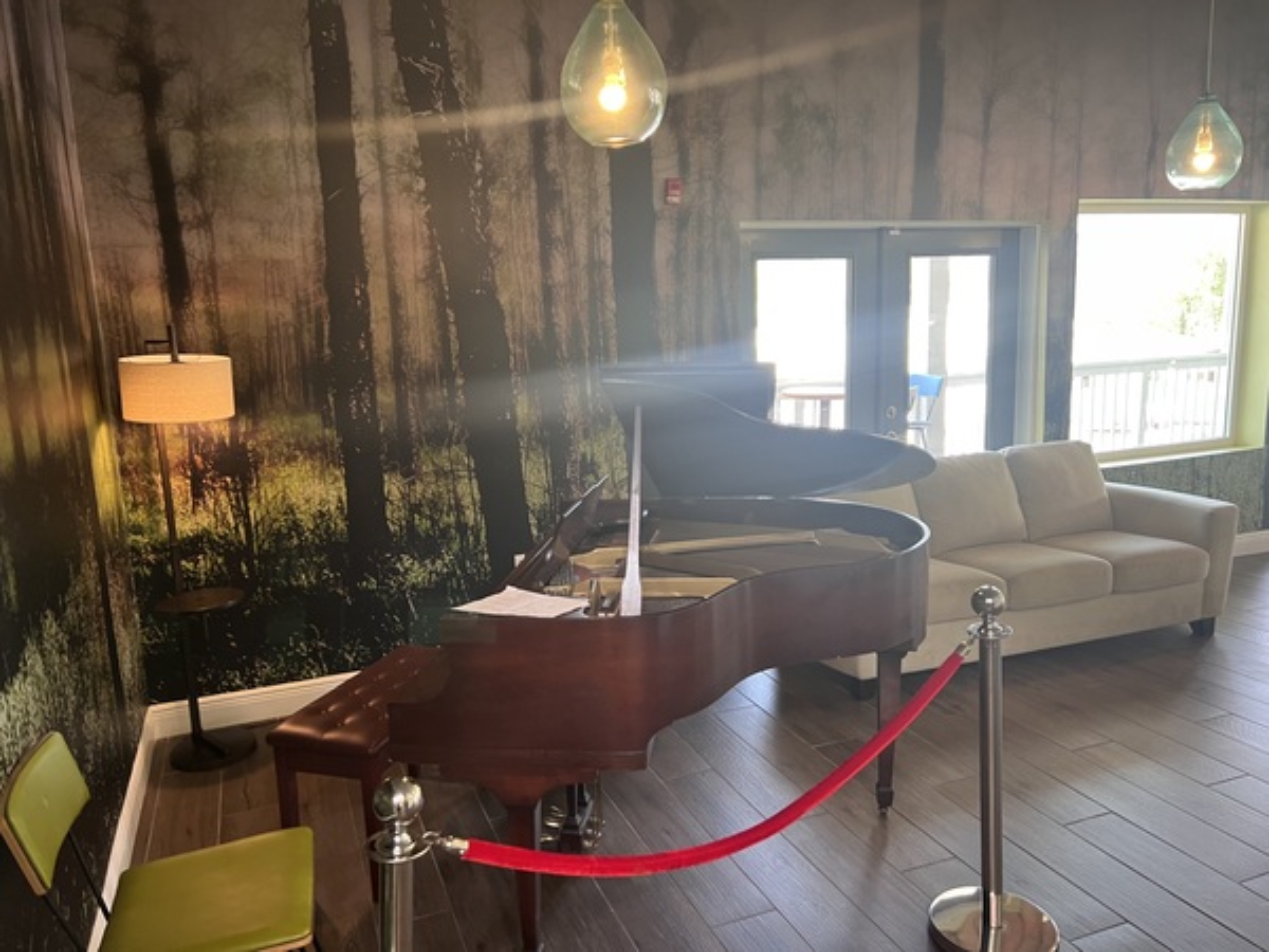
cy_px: 476
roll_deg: +2.8
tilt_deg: -9.7
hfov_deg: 67.3
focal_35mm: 26
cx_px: 634
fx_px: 953
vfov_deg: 53.1
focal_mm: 5.7
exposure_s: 1/60
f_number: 1.5
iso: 100
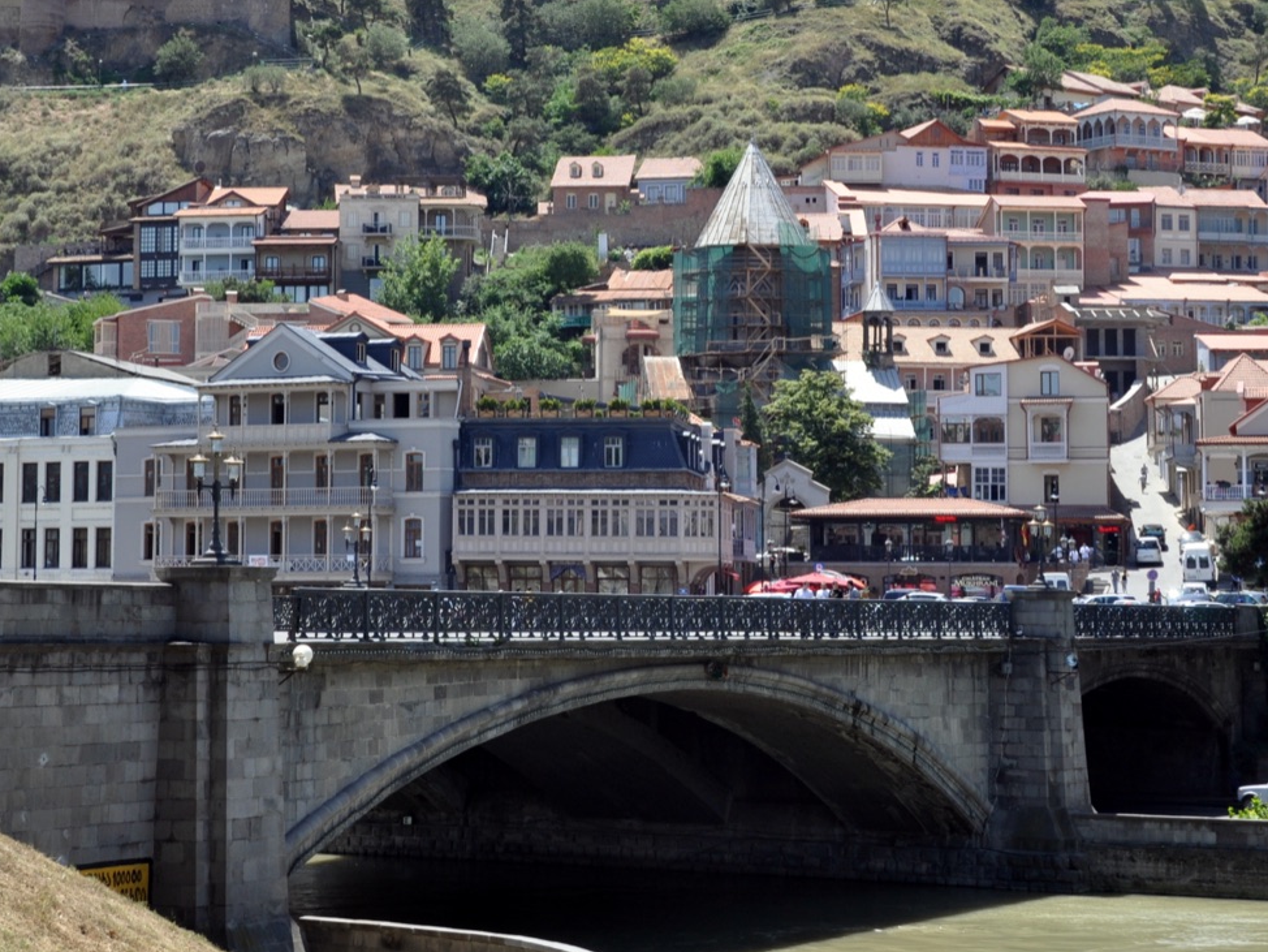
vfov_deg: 17.8
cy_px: 314
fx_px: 3033
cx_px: 540
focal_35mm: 83
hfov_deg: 23.6
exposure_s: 1/125
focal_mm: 35
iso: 200
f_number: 11
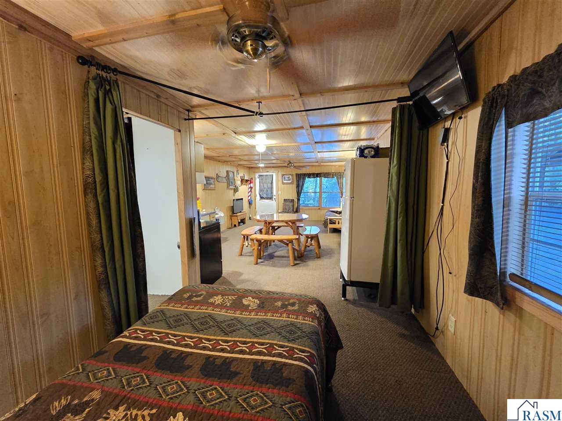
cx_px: 281
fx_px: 211
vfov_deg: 89.9
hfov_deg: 106.2
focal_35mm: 13
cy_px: 210
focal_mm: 2.2
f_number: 1.9
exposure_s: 1/24
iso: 2000
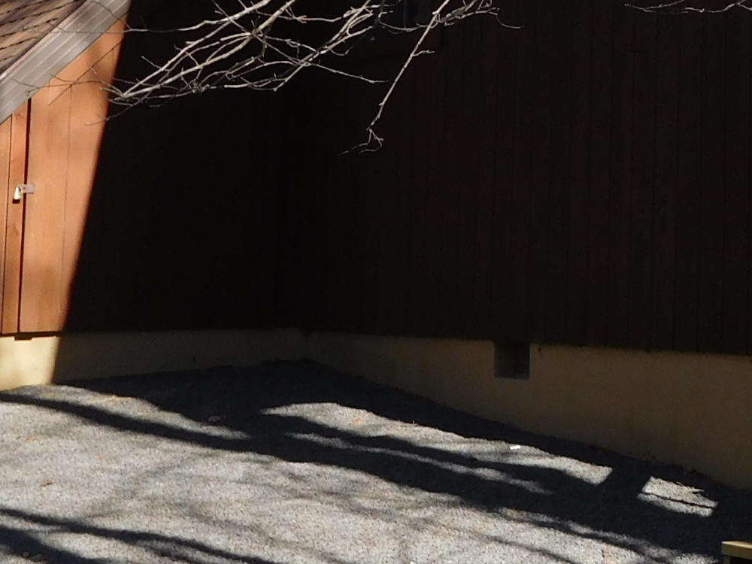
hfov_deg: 15.5
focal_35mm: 120
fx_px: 2607
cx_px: 1026
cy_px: -253
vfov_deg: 11.9
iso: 125
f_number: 3.9
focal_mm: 7.1
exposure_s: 1/500
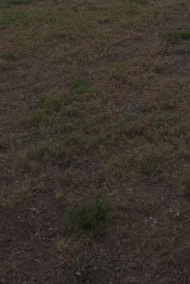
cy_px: -27
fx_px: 594
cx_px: 125
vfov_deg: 25.1
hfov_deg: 18.1
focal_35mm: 75
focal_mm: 5.4
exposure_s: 1/290
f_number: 1.8
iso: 50
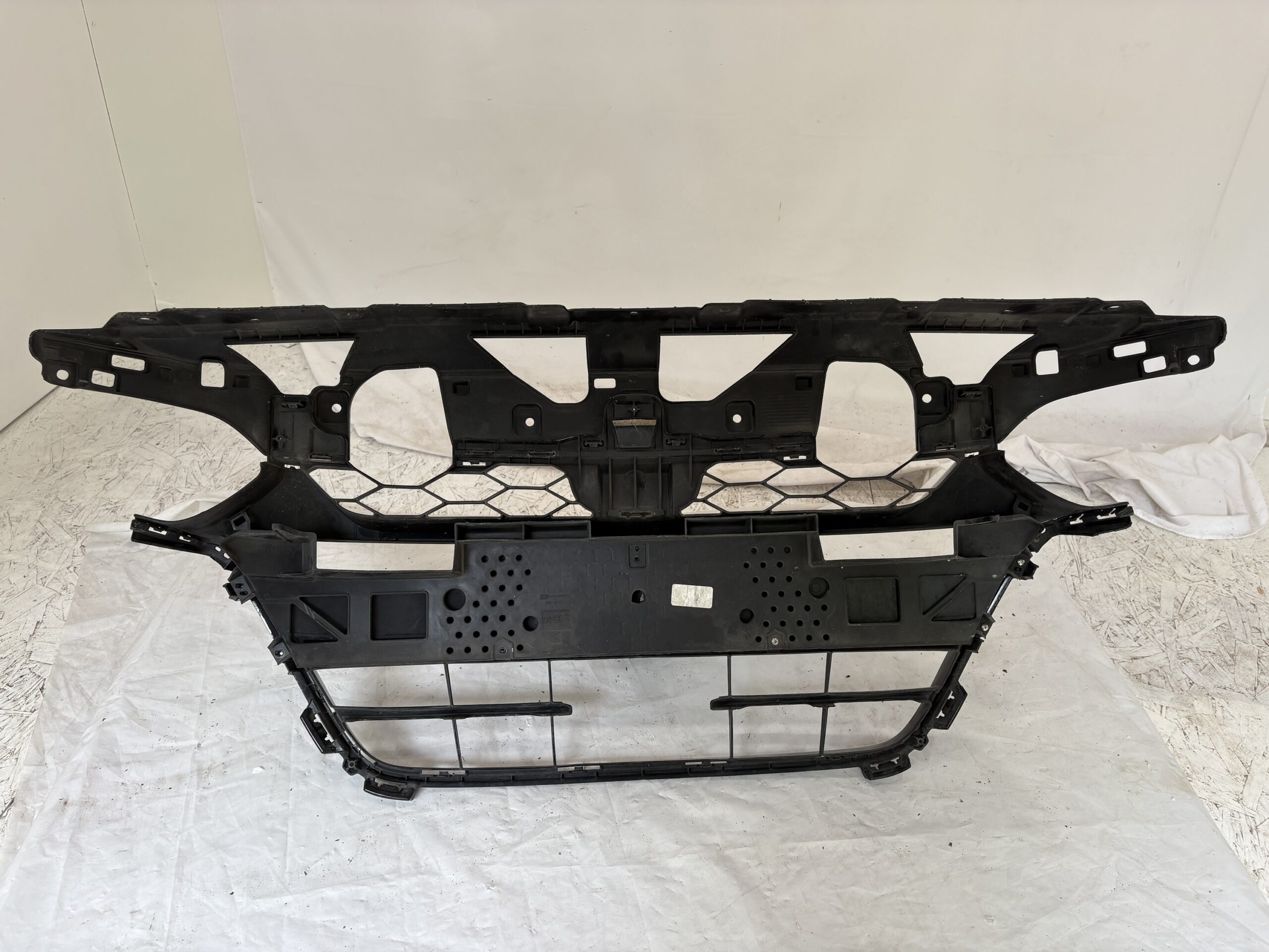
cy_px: 476
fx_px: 953
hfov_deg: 67.3
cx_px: 634
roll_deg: -1.4
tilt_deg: -33.2
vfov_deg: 53.1
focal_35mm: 26
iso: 32
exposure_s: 1/121
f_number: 1.6
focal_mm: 5.96
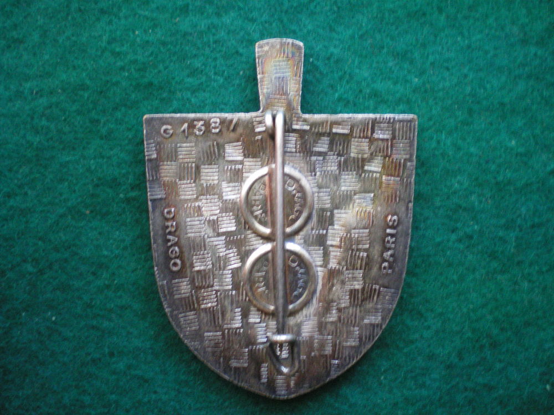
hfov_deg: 49.0
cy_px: 208
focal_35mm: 38
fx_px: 608
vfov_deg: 37.7
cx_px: 277
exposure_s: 1/20
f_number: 3.1
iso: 400
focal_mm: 6.3
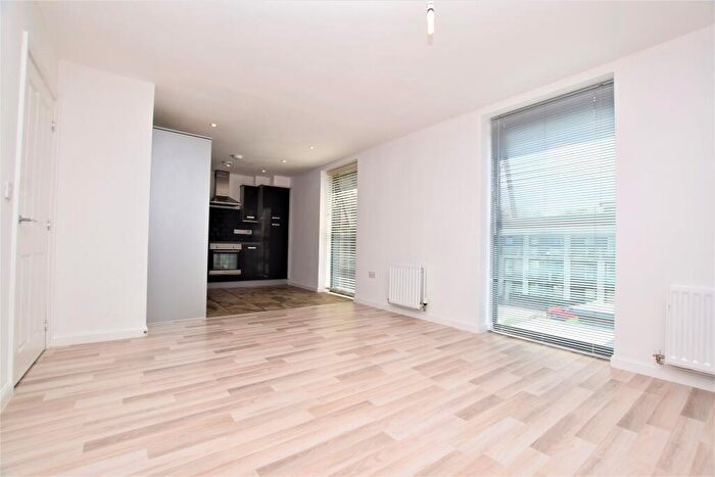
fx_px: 298
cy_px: 238
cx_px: 358
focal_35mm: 15
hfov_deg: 100.4
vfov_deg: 77.4
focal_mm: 10
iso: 100
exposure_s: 1/160
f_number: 6.3
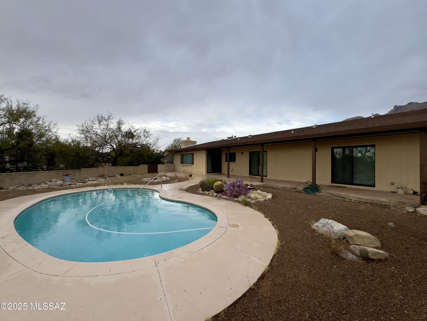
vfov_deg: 85.7
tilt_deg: -0.3
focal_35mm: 14
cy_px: 160
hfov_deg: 102.1
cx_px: 214
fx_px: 173
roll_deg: -0.5
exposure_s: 1/889
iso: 50
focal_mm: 2.22
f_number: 2.2
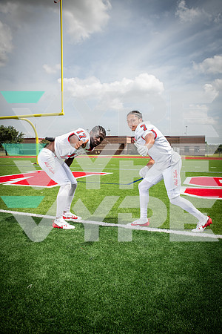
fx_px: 240
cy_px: 167
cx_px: 111
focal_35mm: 26
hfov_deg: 49.6
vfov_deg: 69.4
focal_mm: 26
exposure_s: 1/500
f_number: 7.1
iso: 200
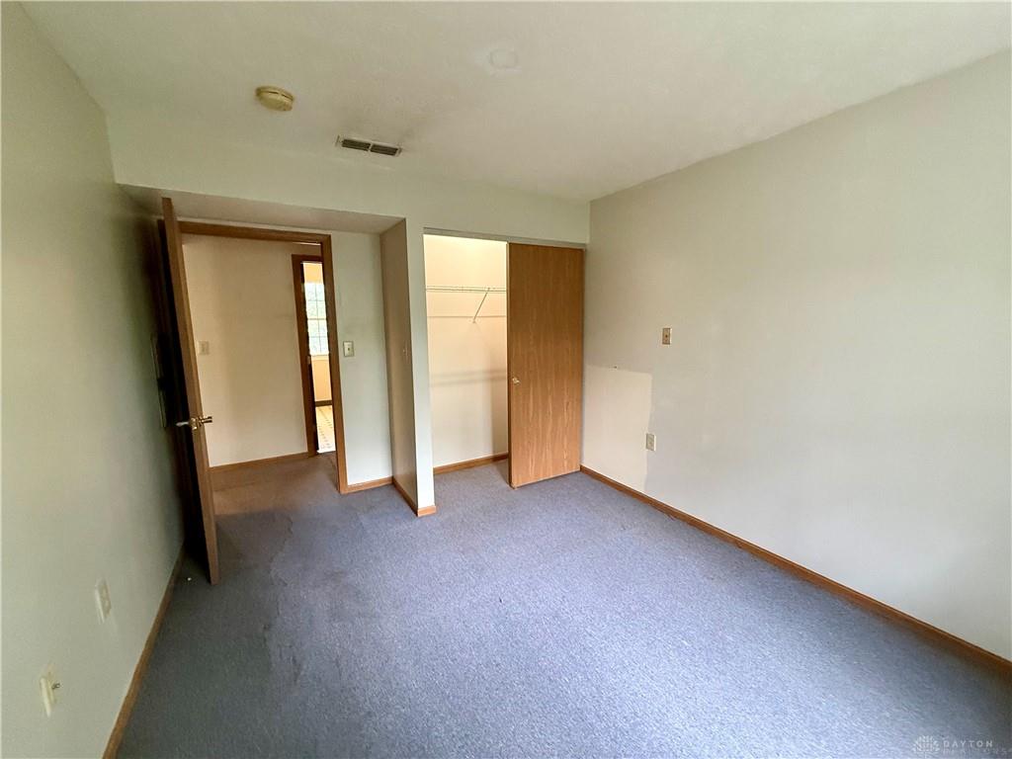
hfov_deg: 102.1
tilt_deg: -6.4
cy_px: 380
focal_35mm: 14
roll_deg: +0.7
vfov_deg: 85.7
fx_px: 409
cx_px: 506
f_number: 2.2
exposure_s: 1/60
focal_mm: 2.22
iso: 500
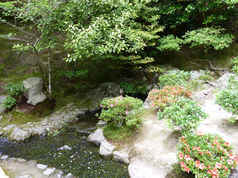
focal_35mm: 25
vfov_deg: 54.9
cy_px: 89
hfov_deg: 69.4
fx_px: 172
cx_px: 119
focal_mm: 4.1
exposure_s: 1/30
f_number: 3.3
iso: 125
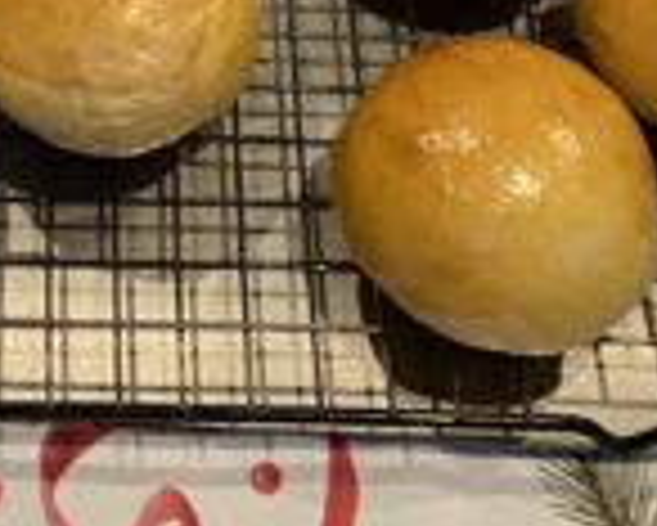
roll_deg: -0.7
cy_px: -539
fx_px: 2257
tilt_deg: -44.1
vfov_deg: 11.8
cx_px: 11
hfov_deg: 16.3
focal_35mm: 116
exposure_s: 1/33
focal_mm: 4.25
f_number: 1.8
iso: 500
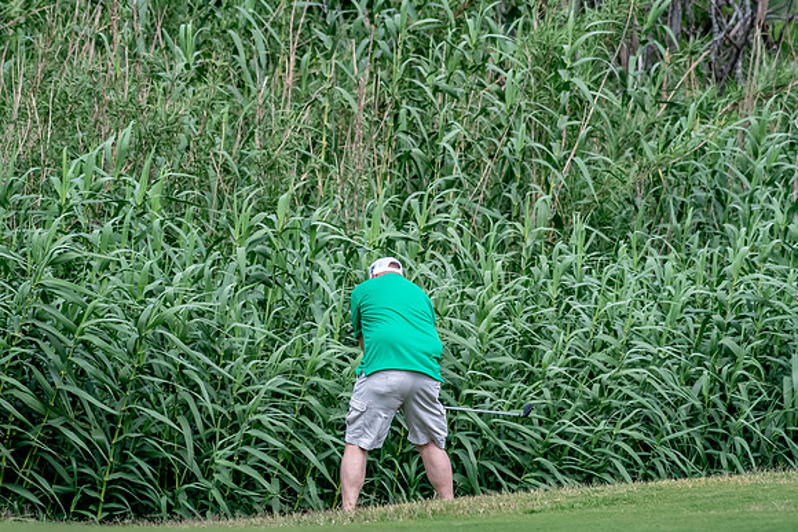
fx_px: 8314
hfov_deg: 5.5
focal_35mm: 375
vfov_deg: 3.7
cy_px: 266
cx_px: 399
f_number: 5.6
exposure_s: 1/2000
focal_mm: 250
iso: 1250
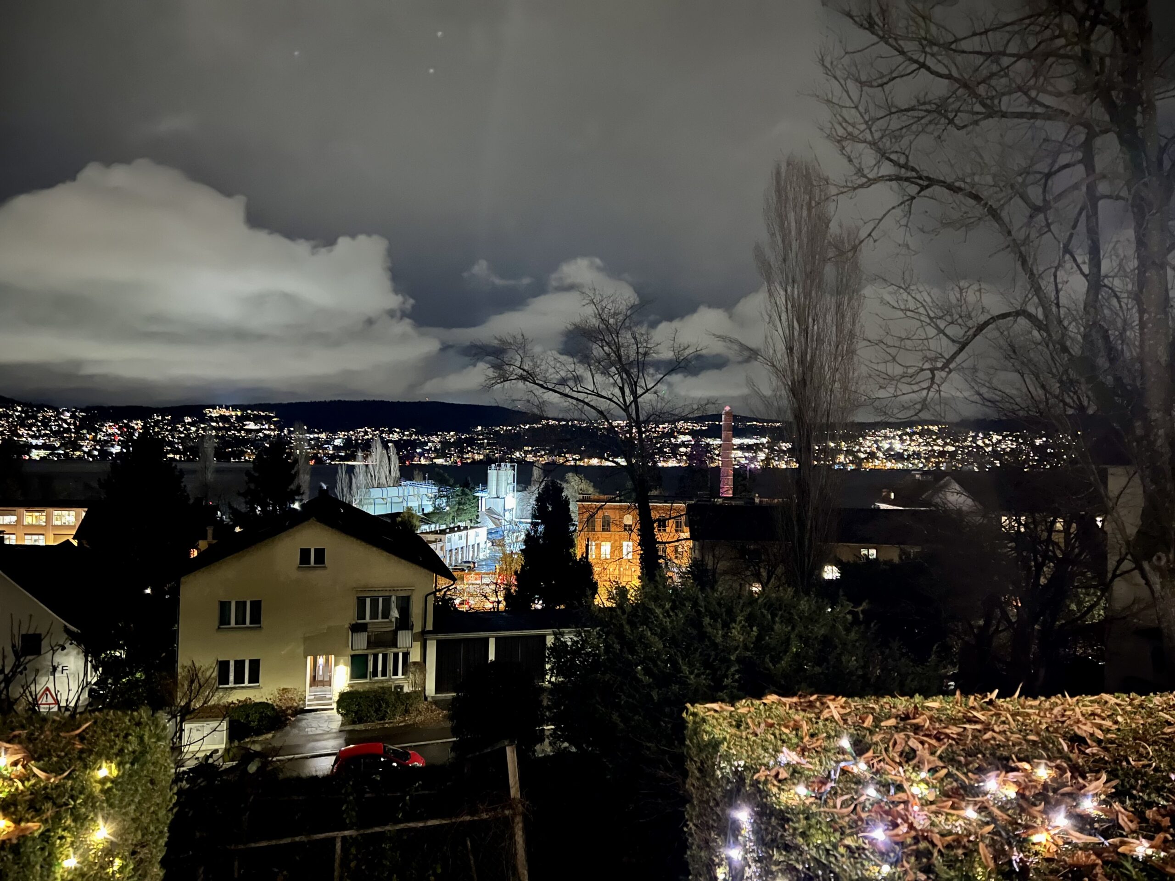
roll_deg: -0.7
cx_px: 588
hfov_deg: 67.3
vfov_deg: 53.1
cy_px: 440
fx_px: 883
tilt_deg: +1.1
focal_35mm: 26
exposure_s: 1/5
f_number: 1.5
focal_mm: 5.7
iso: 1250
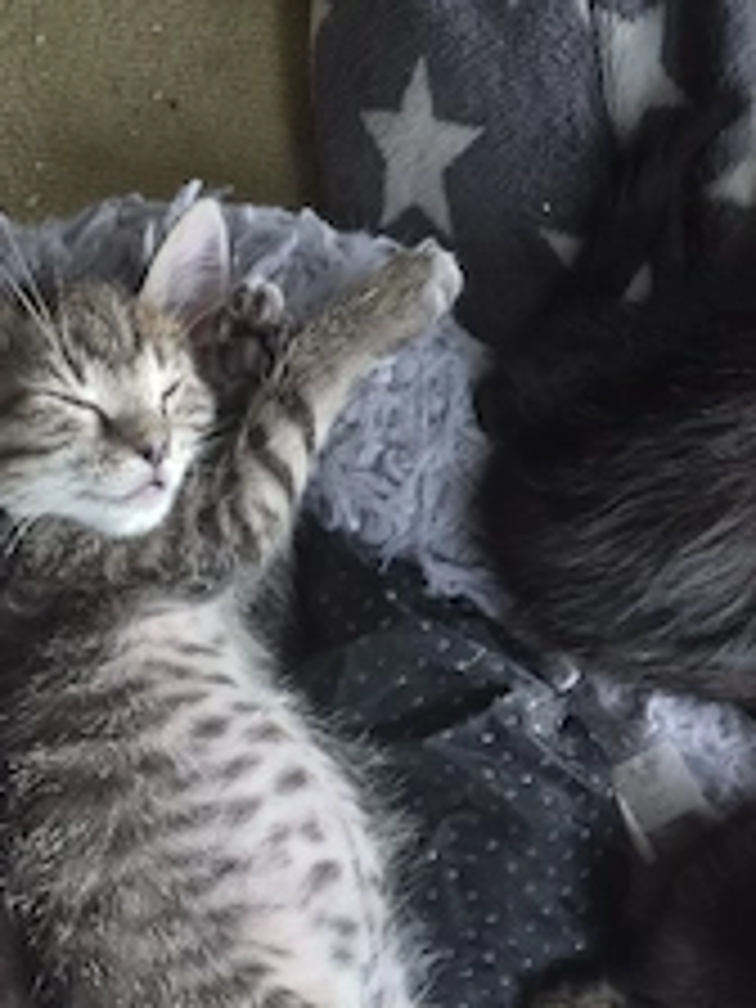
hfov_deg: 34.5
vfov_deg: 42.9
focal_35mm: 41
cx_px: 207
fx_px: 1194
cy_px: 855
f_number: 1.8
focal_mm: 5.4
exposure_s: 1/50
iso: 1250
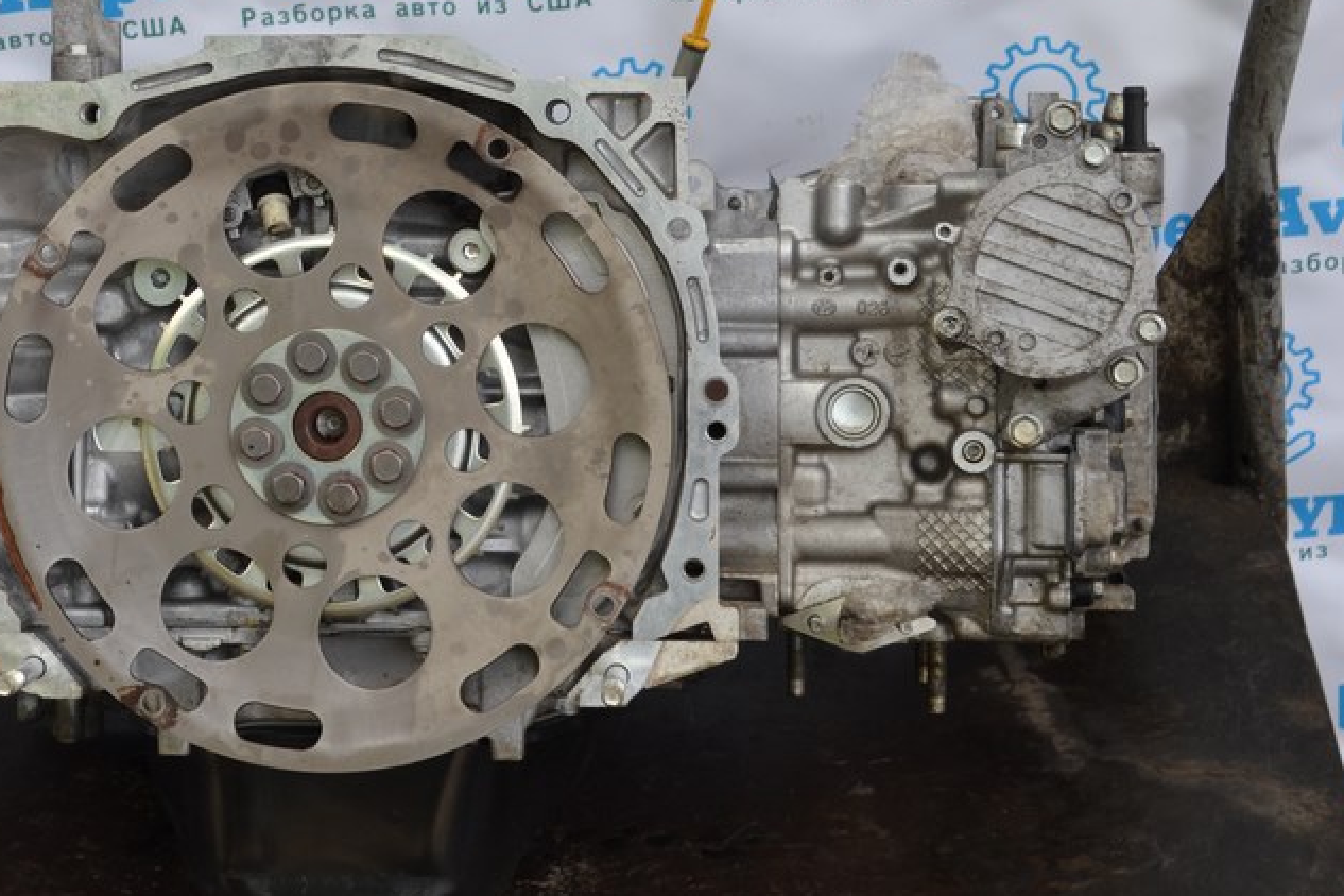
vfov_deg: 14.1
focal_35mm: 97
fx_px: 3621
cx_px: 274
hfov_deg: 20.8
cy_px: 324
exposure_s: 1/125
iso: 140
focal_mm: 40
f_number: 5.6
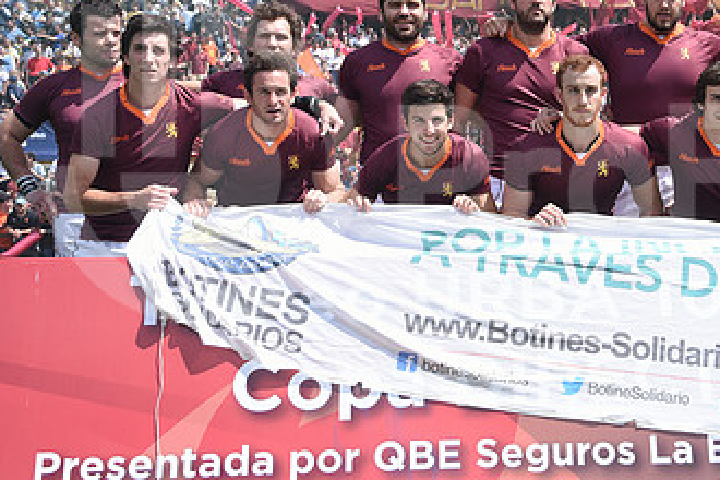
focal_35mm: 66
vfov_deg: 20.6
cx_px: 574
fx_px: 1317
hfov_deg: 29.9
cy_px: 169
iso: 320
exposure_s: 1/800
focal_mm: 25
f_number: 6.3
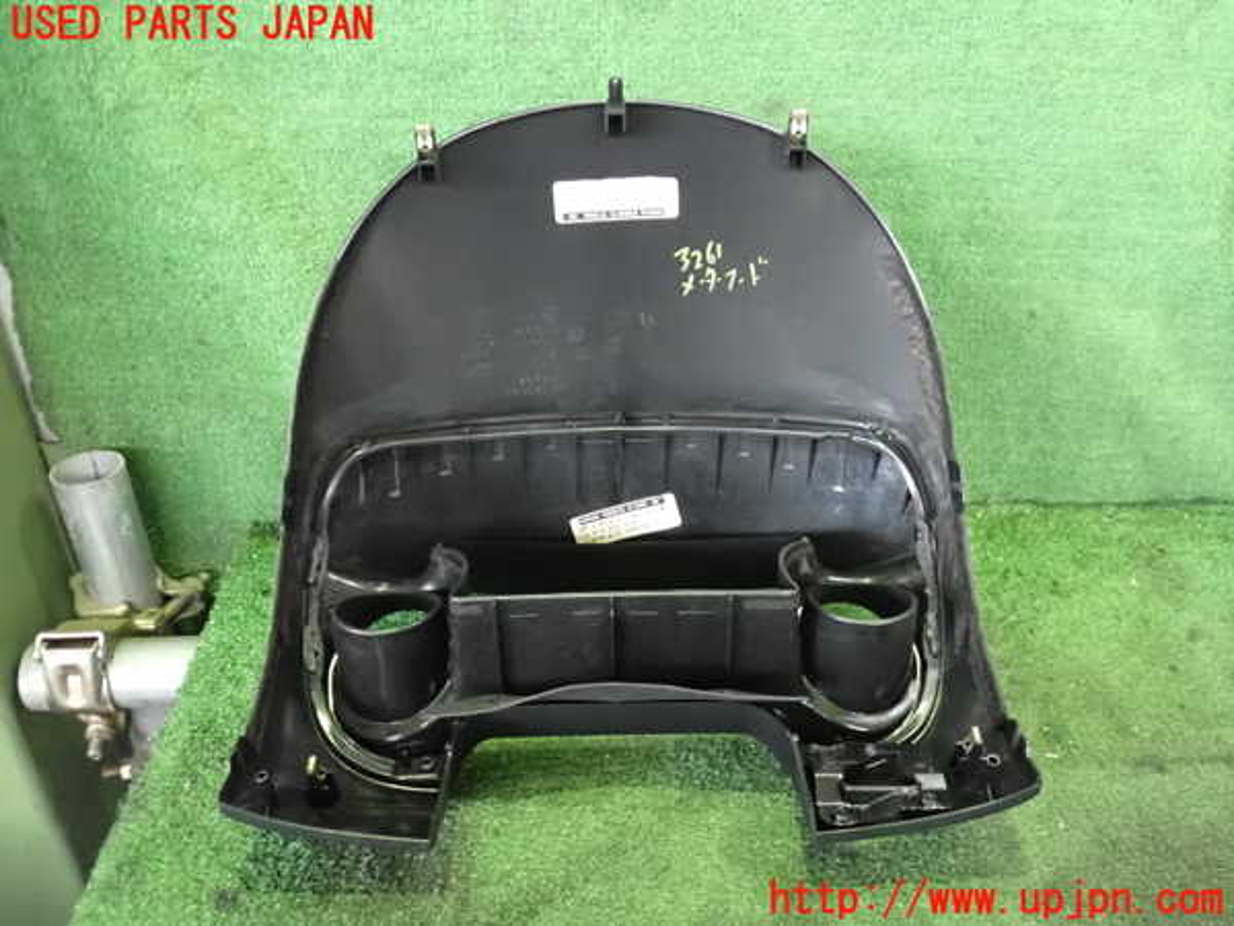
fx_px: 1069
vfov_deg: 46.8
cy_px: 463
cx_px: 617
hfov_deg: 60.0
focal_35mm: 30
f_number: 2.3
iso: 1600
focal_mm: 5.4
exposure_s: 1/50
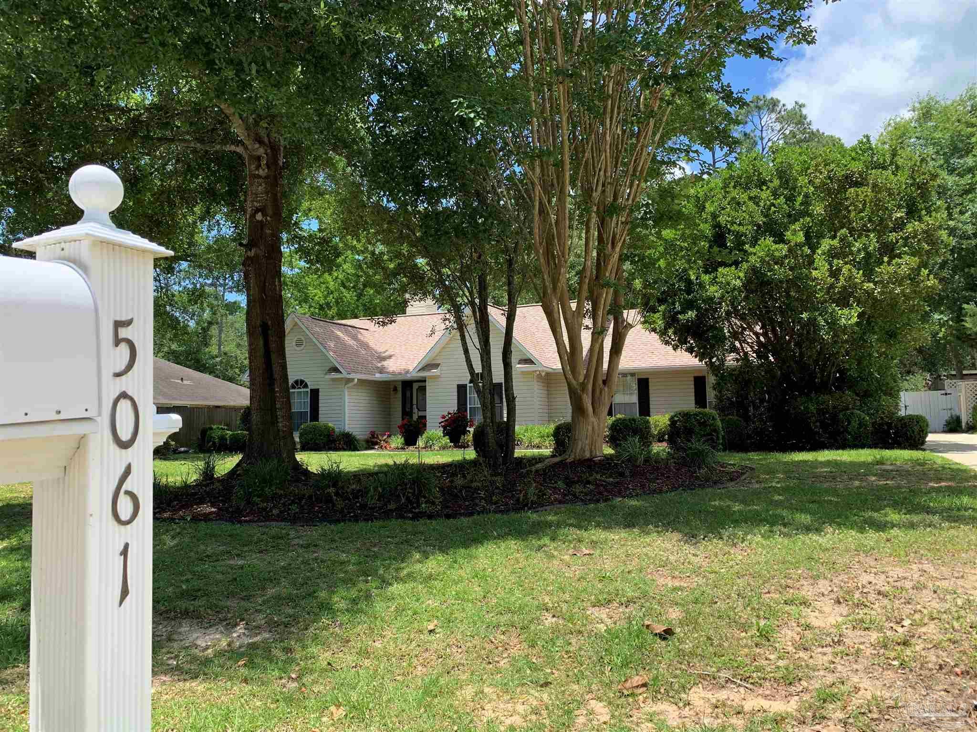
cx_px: 488
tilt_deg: +5.1
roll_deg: +1.3
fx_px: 734
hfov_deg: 67.3
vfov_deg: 53.1
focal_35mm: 26
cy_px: 366
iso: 25
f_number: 1.8
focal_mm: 4.25
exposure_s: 1/842
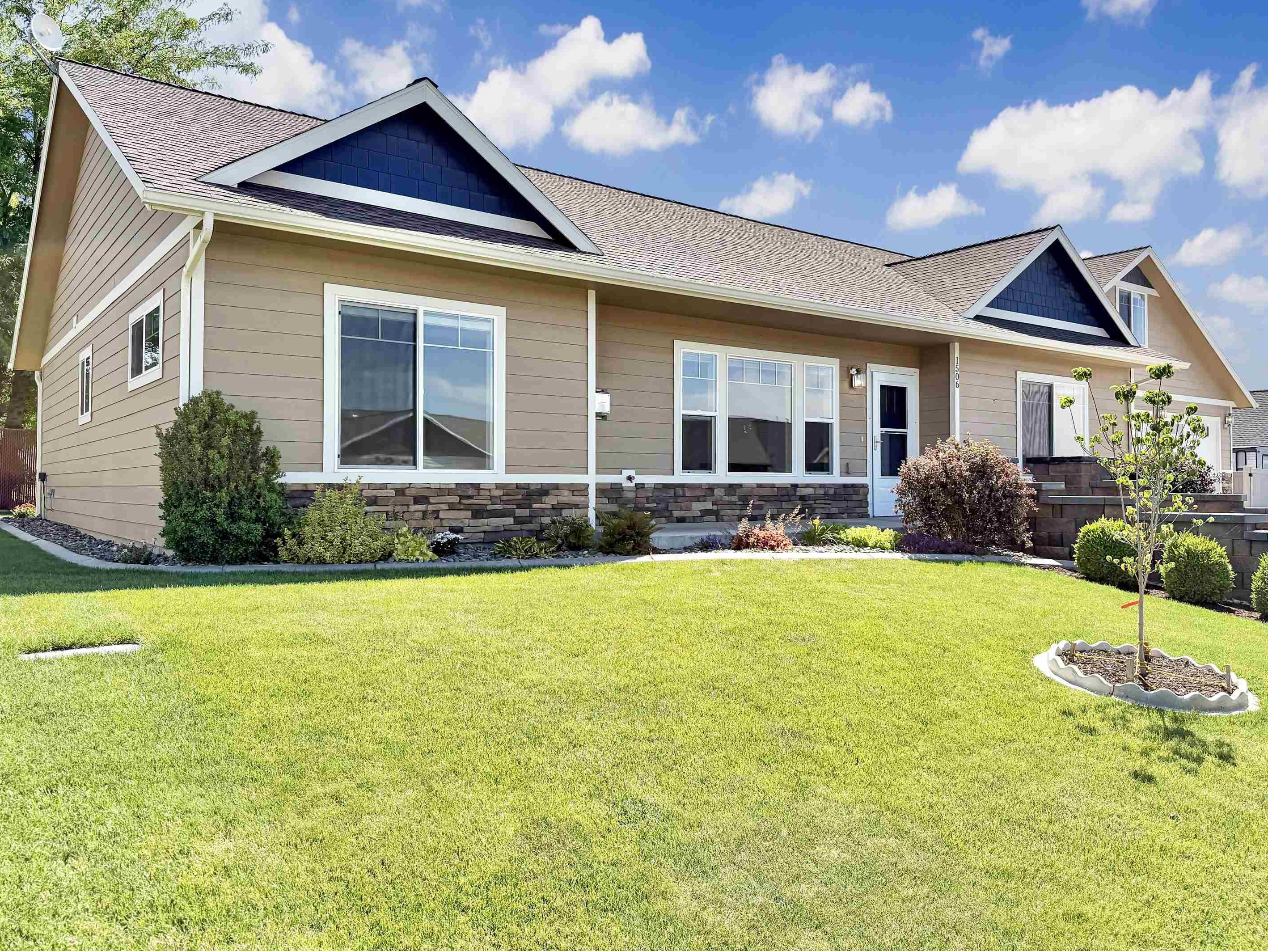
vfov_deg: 53.0
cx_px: 677
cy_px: 449
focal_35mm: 26
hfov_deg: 67.2
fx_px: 952
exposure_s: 1/4167
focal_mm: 6.76
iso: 80
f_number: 1.78
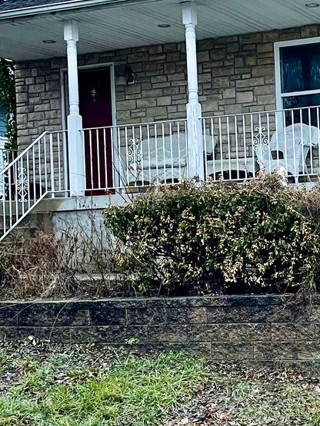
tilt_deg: +1.3
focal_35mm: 72
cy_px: 226
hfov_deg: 19.6
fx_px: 888
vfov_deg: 27.0
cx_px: 351
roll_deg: +3.2
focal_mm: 4.2
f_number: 1.6
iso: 200
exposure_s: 1/60
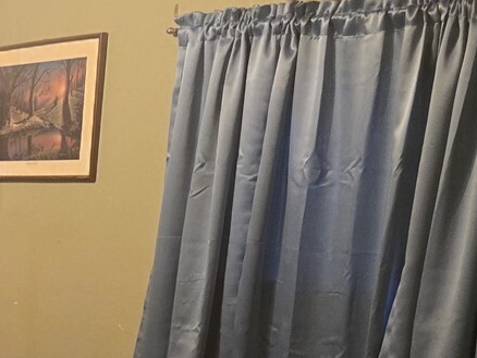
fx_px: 1158
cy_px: 394
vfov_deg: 17.0
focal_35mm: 84
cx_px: -350
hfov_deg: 18.7
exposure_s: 1/120
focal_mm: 6.3
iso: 800
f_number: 1.7
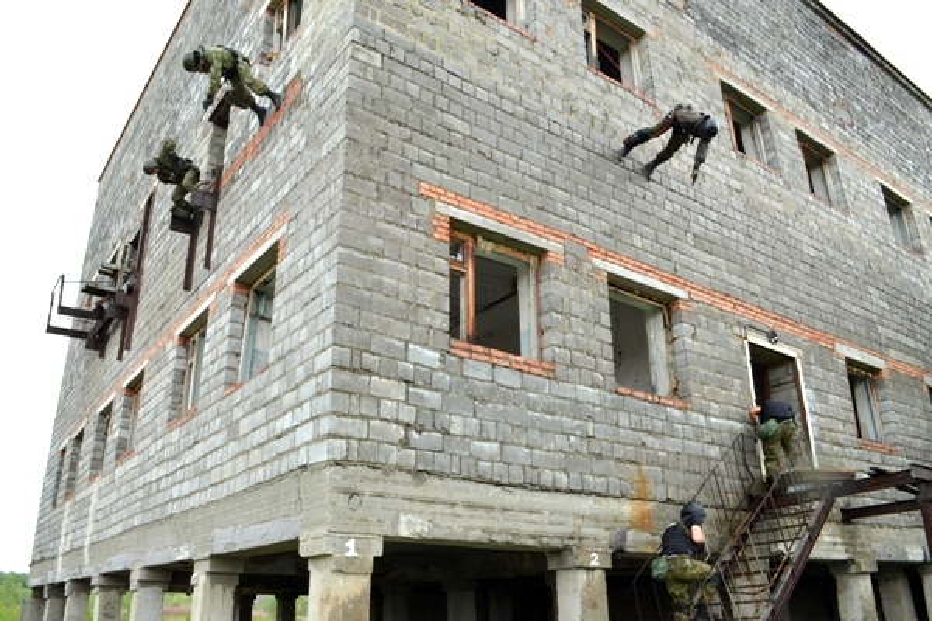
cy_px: 310
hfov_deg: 67.4
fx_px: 699
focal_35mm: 27
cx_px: 466
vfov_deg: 47.9
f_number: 14
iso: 500
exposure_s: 1/80
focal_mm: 18
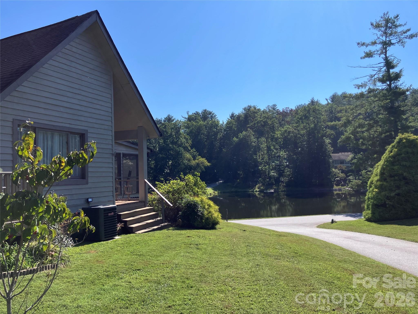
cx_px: 209
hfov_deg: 63.4
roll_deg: +1.3
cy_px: 157
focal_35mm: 28
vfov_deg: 49.7
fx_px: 338
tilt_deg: +4.0
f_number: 1.8
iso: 32
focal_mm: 3.99
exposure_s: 1/2857
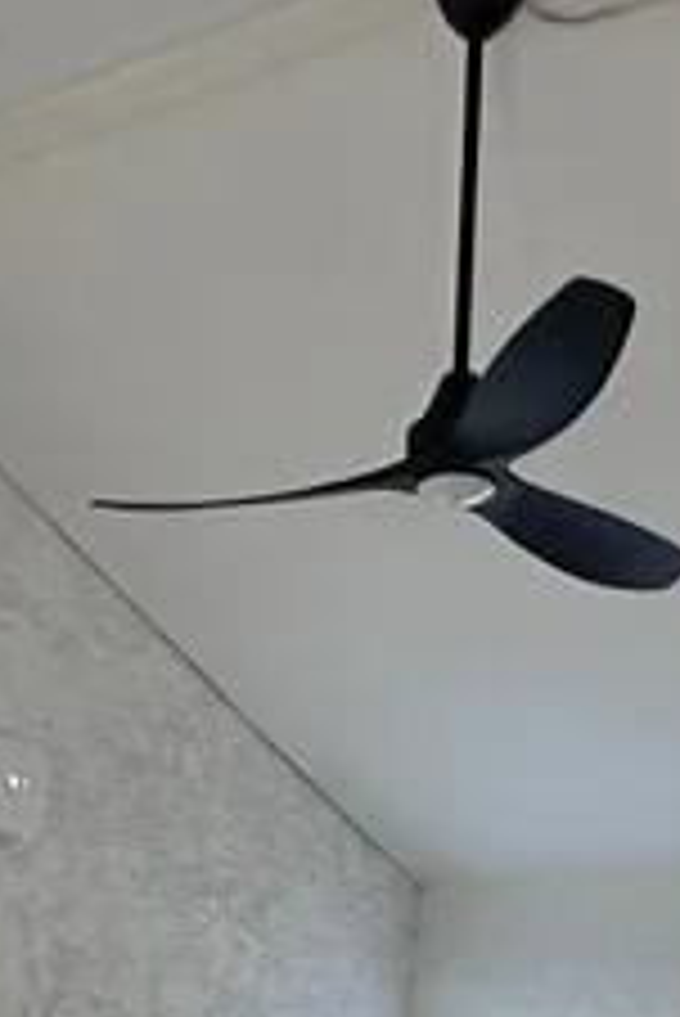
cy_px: 1354
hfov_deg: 20.6
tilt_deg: -4.1
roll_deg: -3.3
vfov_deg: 25.7
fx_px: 1867
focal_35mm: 66
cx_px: 239
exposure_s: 1/99
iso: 250
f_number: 2.2
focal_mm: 2.22
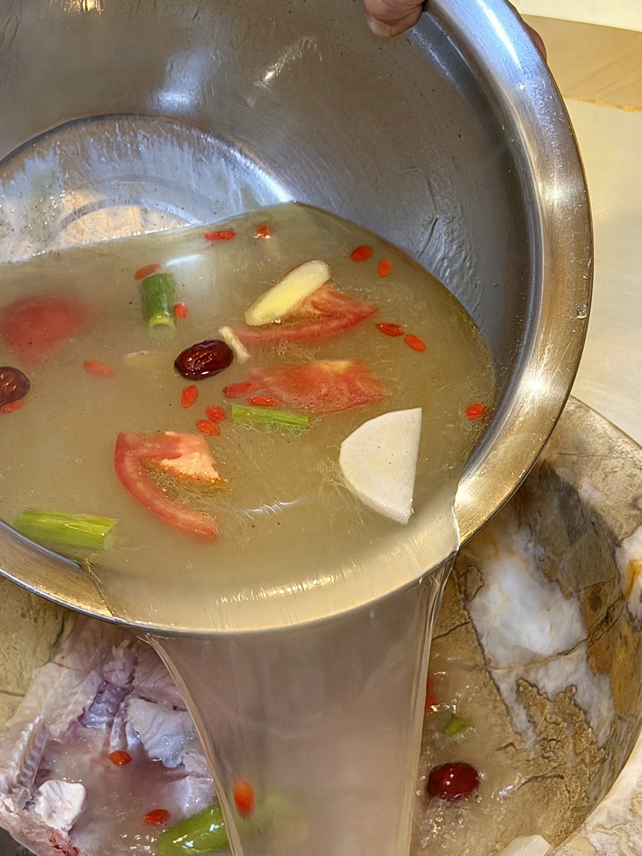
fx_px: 1929
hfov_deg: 18.8
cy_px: 503
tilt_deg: -40.2
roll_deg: +1.0
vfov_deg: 25.0
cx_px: 195
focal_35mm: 78
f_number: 1.78
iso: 125
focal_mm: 6.76
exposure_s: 1/50
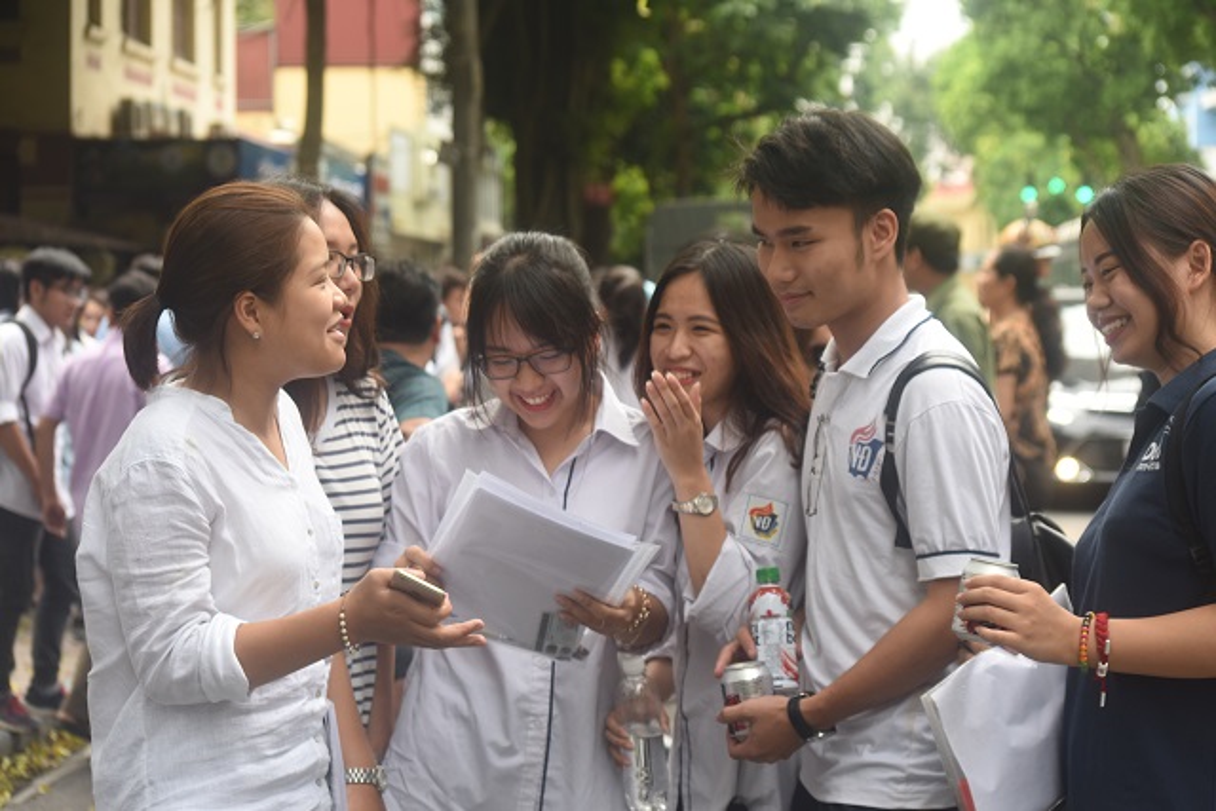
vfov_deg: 19.5
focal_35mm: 70
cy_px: 406
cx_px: 608
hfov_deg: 28.8
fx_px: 2365
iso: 400
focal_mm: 70
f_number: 5.6
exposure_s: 1/320
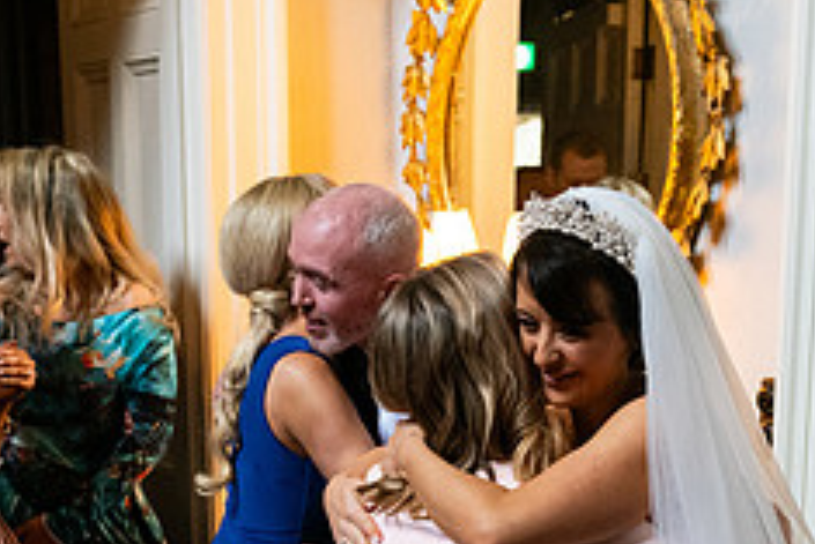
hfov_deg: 29.0
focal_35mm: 69
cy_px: 580
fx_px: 1563
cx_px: 558
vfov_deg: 19.1
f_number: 3.5
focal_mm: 28
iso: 1600
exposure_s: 1/160
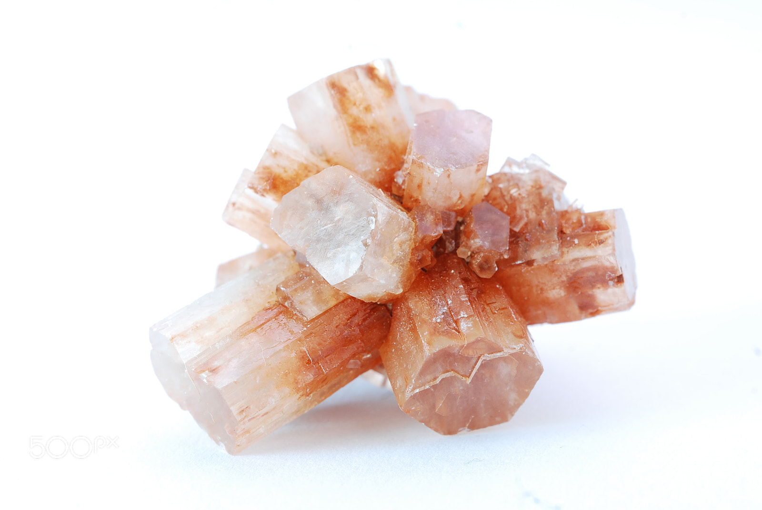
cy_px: 255
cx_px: 381
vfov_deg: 10.2
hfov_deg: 15.2
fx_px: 2861
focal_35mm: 135
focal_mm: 90
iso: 100
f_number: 13
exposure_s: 2
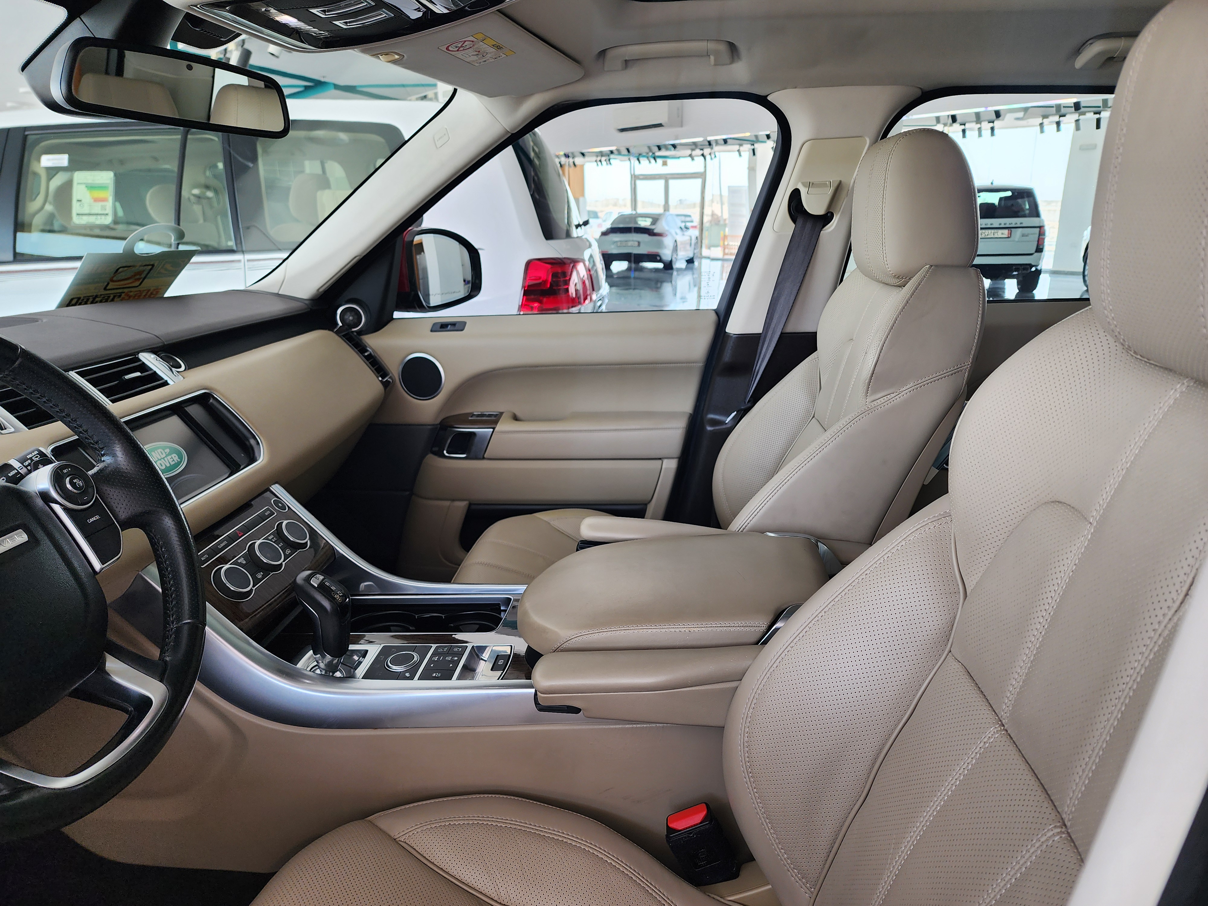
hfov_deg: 73.9
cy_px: 453
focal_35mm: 23
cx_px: 604
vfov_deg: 58.9
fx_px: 803
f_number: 1.8
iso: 64
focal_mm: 6.4
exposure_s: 1/180
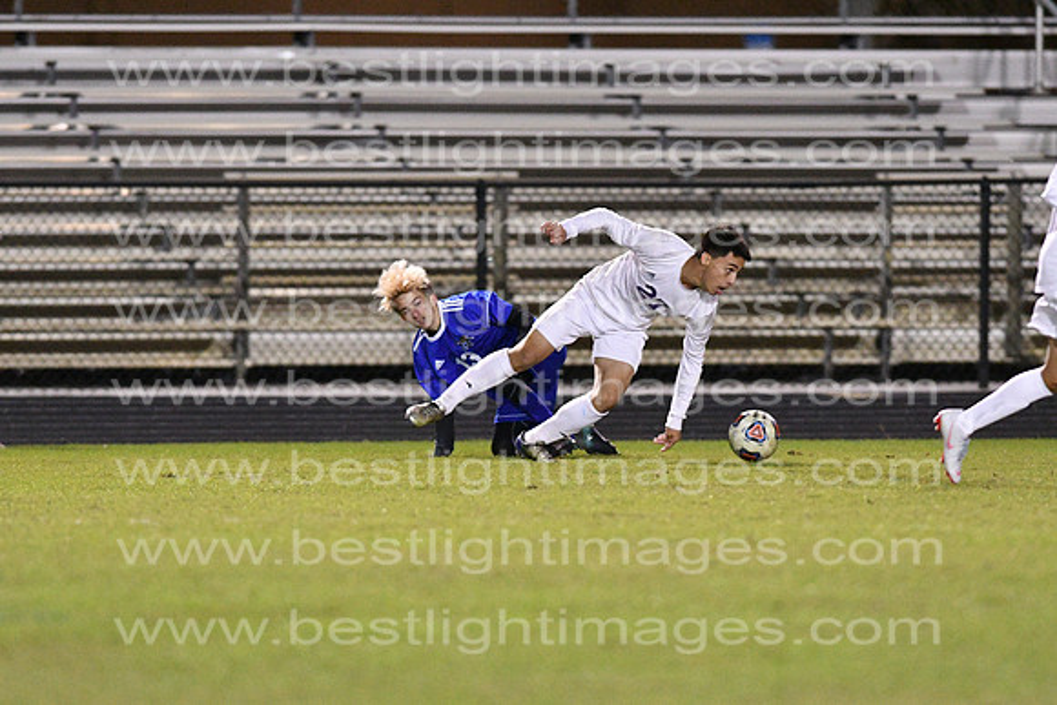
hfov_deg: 4.6
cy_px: 352
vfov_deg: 3.1
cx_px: 528
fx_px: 13215
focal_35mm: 450
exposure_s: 1/640
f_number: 3.5
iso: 10000
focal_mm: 300
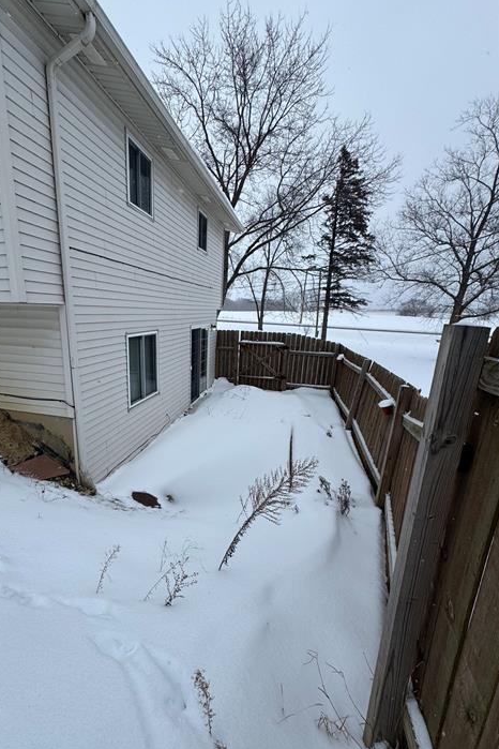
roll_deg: -0.8
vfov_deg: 96.7
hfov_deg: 72.9
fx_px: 333
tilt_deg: -12.1
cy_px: 391
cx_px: 198
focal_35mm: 16
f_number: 2.2
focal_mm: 2.22
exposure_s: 1/1346
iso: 40
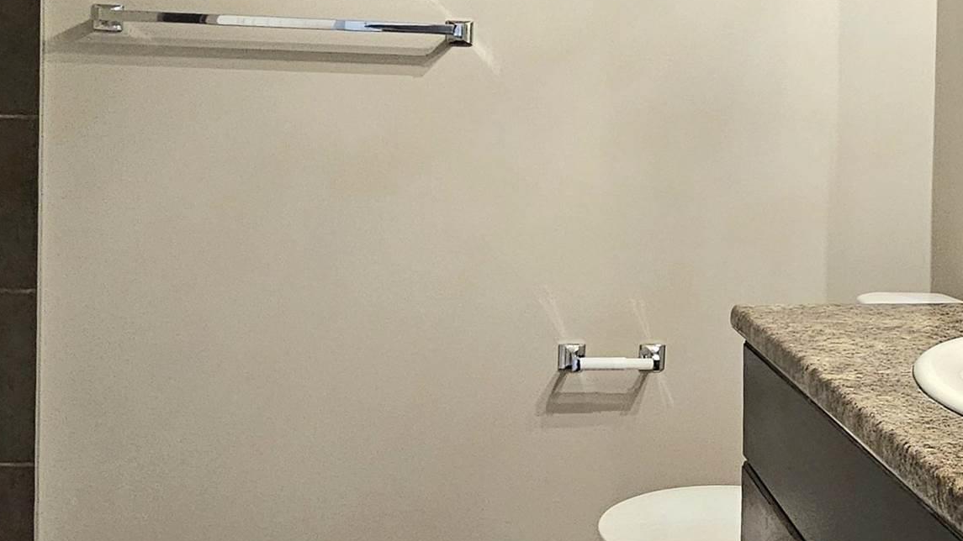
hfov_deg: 51.3
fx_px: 970
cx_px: 680
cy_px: 149
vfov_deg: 30.8
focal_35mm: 38
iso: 400
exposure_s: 1/60.2
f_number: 2.2
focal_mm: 2.2
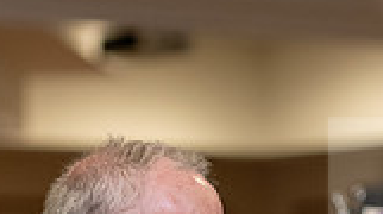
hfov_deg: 5.6
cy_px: 405
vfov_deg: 3.1
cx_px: 257
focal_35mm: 386
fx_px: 3914
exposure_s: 1/200
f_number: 3.2
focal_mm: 102
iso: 1600
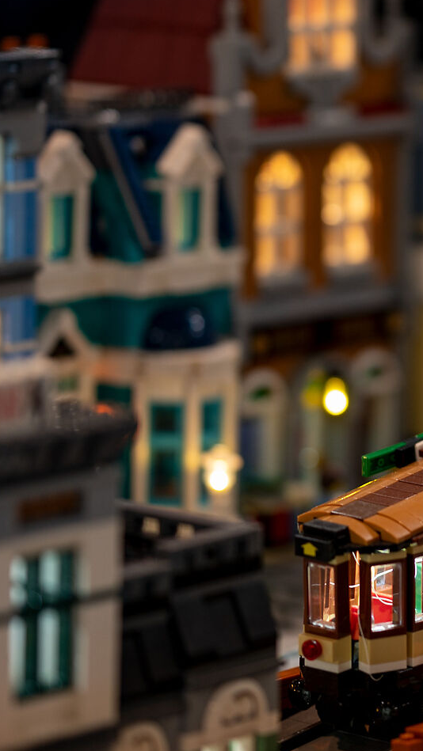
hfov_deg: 5.4
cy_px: 316
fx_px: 4485
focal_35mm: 225
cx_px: 584
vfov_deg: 9.6
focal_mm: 85
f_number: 1.8
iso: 140
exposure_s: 1/100
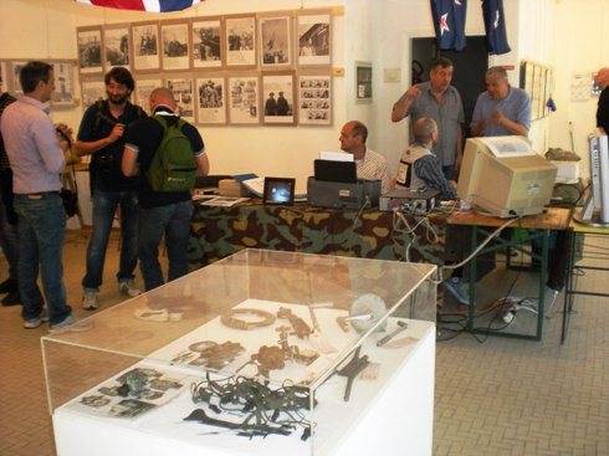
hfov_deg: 49.0
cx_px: 304
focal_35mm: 38
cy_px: 228
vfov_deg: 37.7
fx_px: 668
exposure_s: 1/30
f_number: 3.1
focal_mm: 6.3
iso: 167
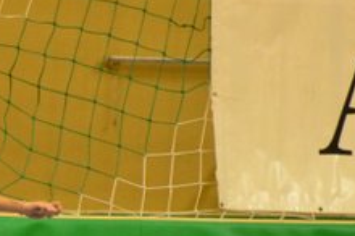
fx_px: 10063
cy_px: 257
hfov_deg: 2.0
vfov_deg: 1.3
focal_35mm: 1022
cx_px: -110
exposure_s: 1/400
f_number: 5.6
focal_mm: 250
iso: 4000
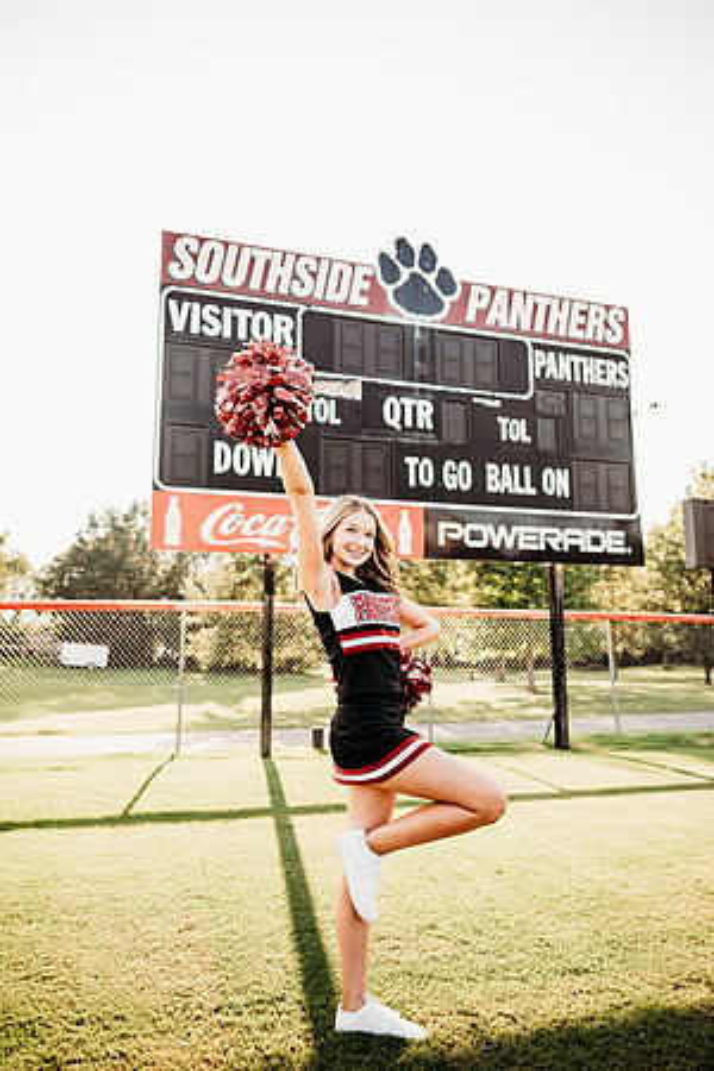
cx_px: 357
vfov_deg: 73.7
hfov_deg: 53.1
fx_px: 714
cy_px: 536
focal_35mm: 24
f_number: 2.8
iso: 200
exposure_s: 1/800
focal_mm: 24
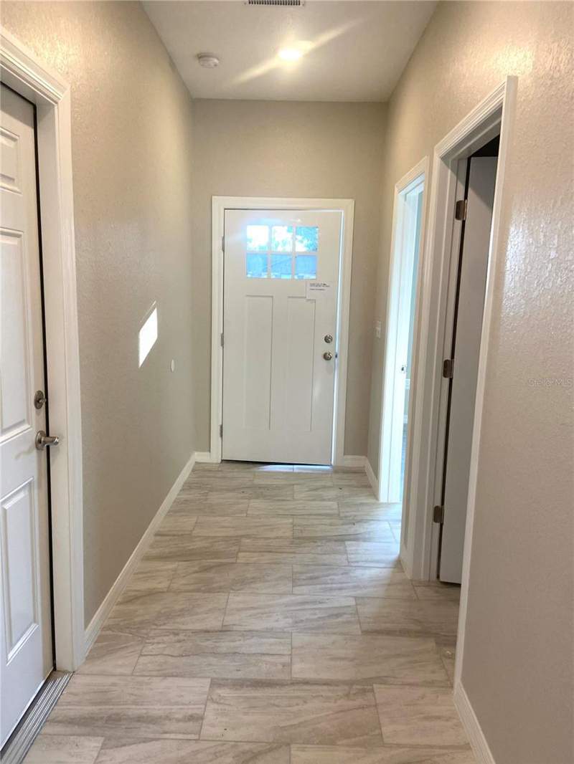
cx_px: 287
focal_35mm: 26
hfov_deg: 53.1
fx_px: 575
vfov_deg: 67.3
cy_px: 382
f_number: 1.8
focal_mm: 4.25
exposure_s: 1/120
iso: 125
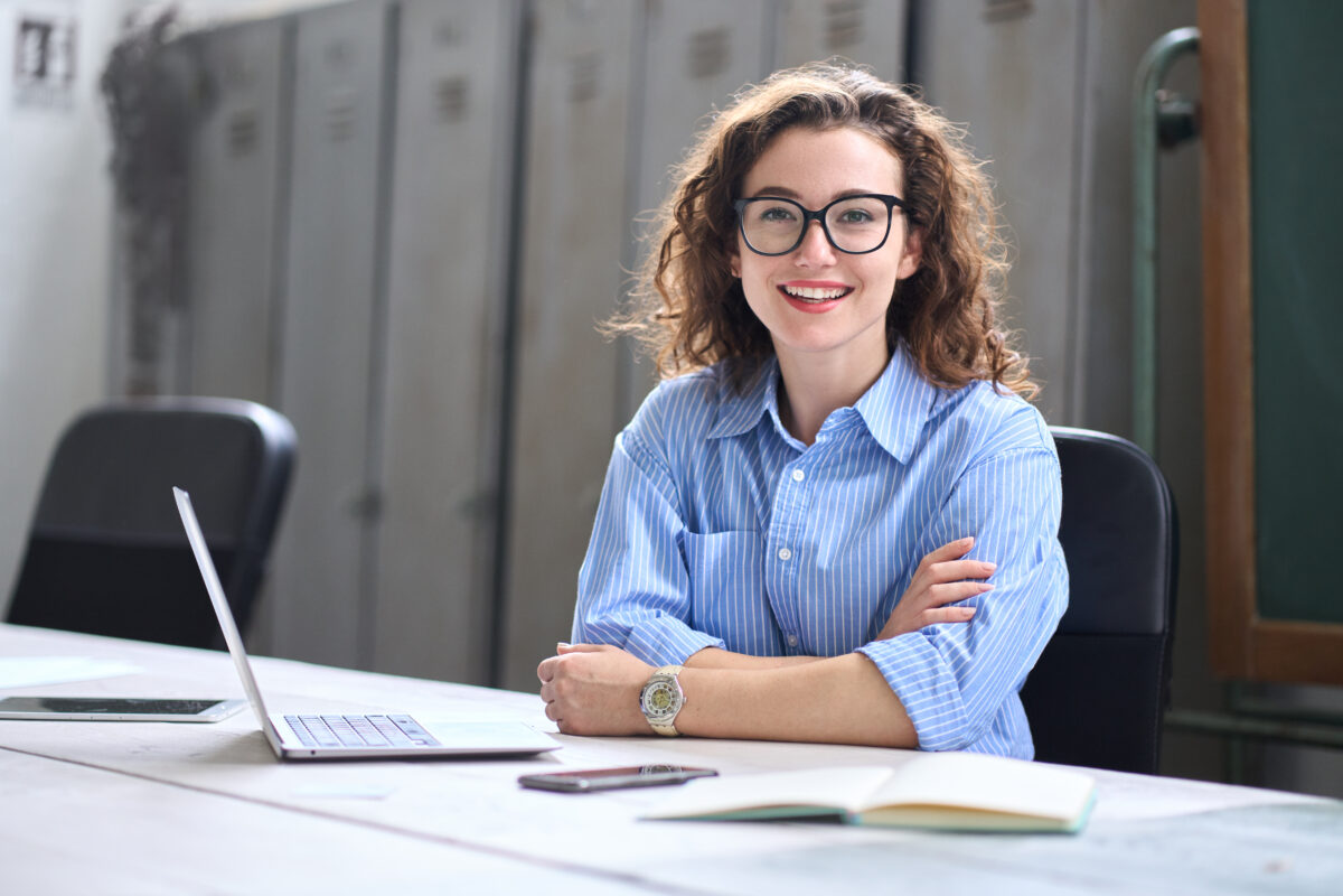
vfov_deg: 16.1
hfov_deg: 23.9
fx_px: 3171
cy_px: 448
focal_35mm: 85
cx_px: 672
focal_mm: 85
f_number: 2.2
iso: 800
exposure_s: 1/160
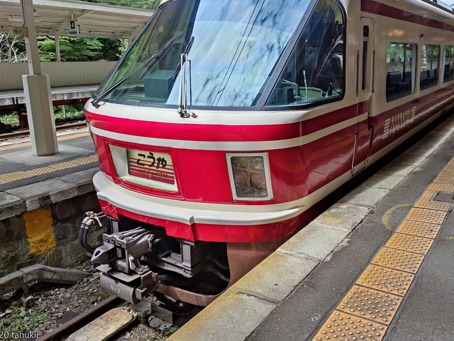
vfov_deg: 48.1
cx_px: 253
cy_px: 148
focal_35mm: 29
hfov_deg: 61.5
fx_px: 380
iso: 50
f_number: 1.69
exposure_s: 1/228
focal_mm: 6.72
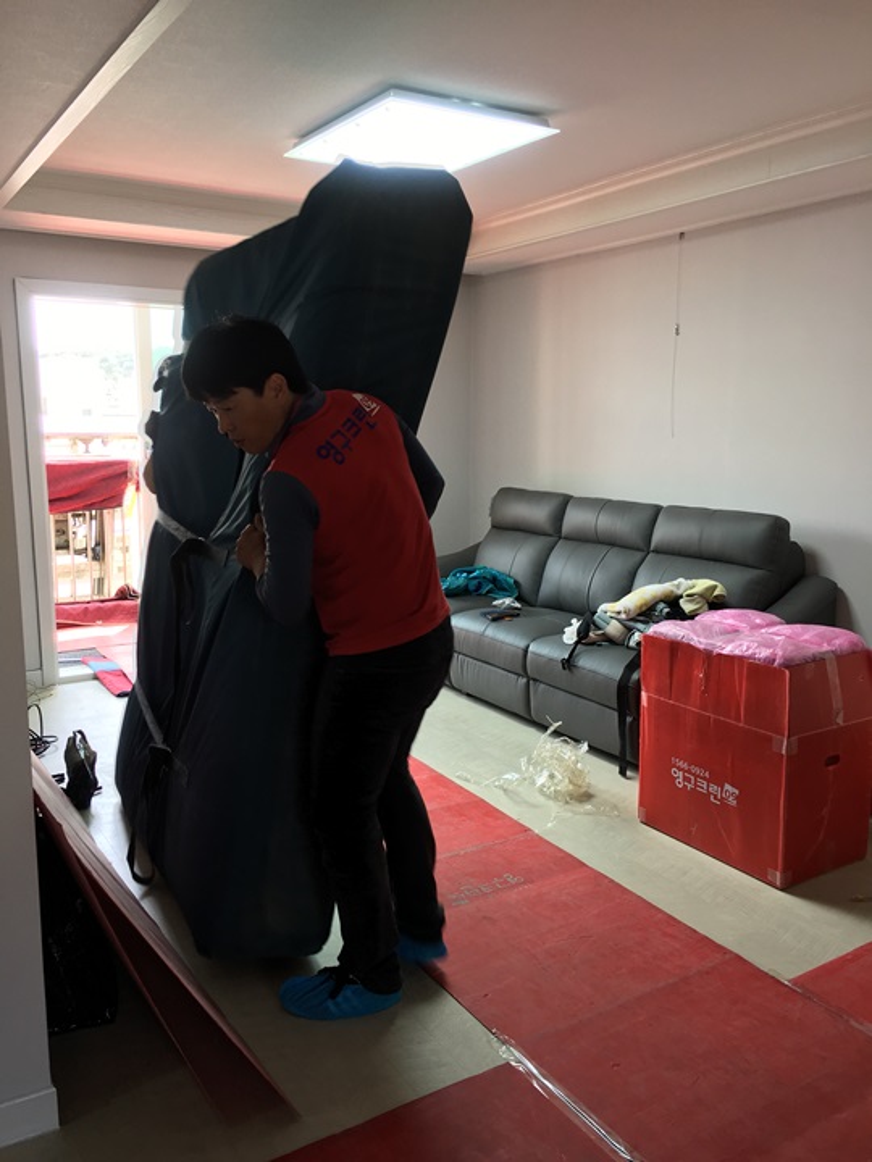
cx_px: 436
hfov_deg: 48.2
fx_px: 974
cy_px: 581
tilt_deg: -7.7
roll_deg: -0.6
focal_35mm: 29
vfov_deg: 61.7
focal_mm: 4.15
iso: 25
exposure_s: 1/40
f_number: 2.2
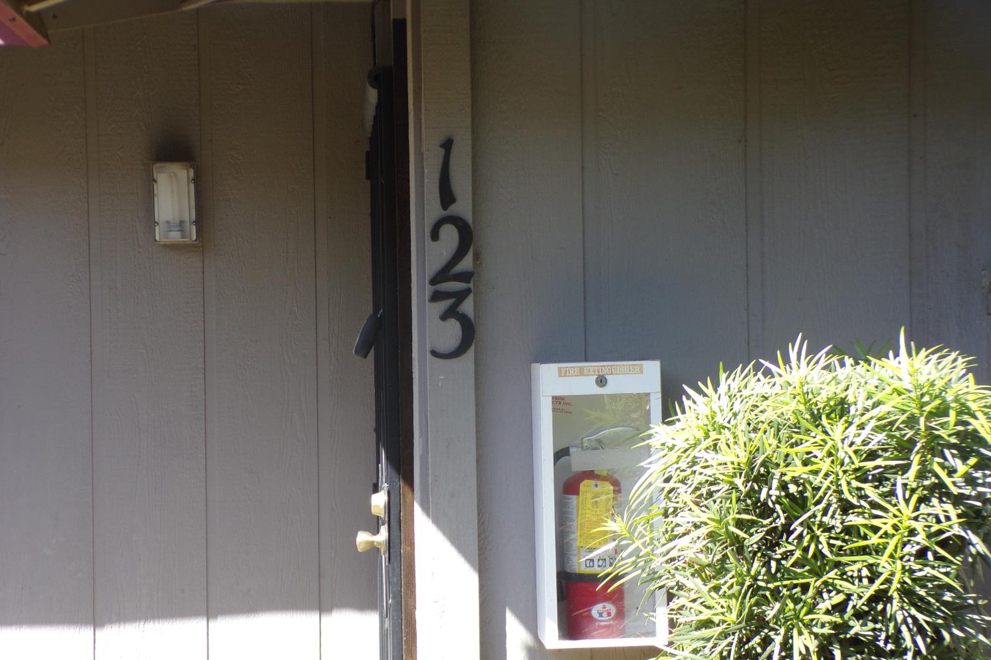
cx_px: 497
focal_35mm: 68
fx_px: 1872
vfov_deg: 20.0
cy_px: 328
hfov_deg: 29.7
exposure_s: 1/200
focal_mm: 11.6
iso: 80
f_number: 3.8
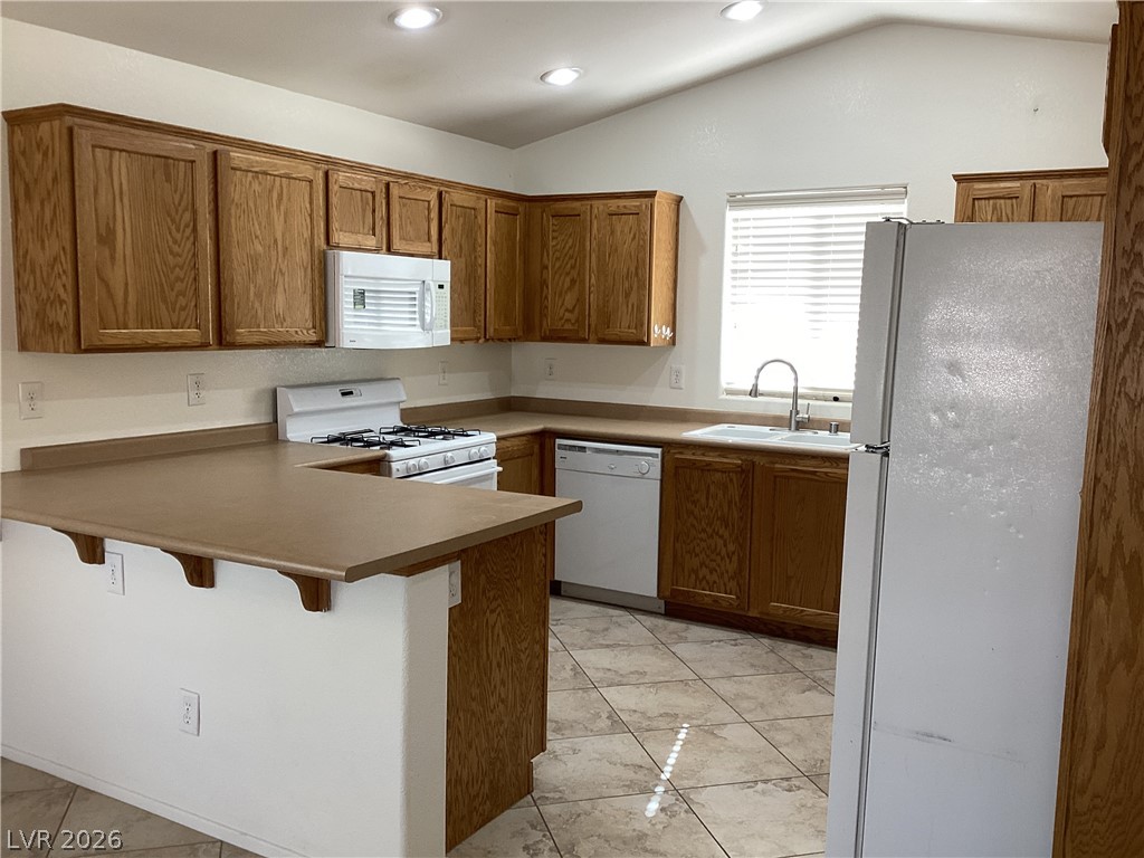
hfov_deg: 58.4
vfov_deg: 45.4
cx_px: 572
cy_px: 429
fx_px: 1024
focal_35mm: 31
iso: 64
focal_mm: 3.3
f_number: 2.4
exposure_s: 1/50
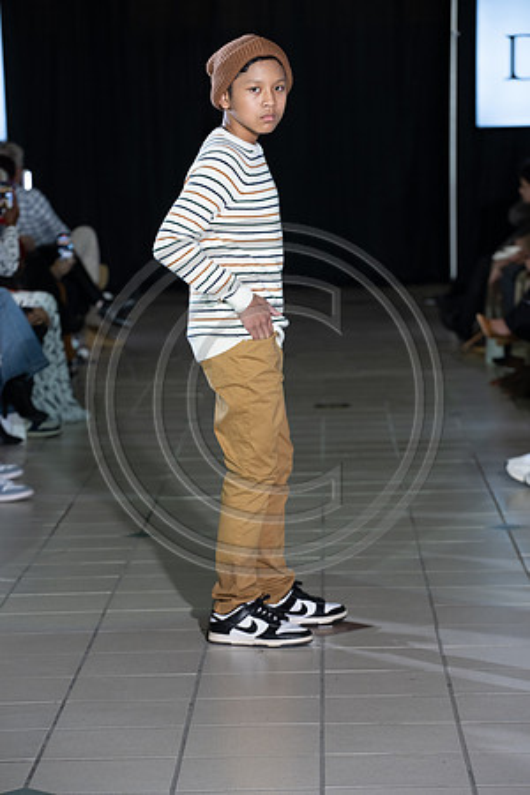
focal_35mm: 125
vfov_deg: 16.4
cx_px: 265
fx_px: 2760
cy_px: 398
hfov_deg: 11.0
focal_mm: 125
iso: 1250
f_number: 5
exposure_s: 1/160
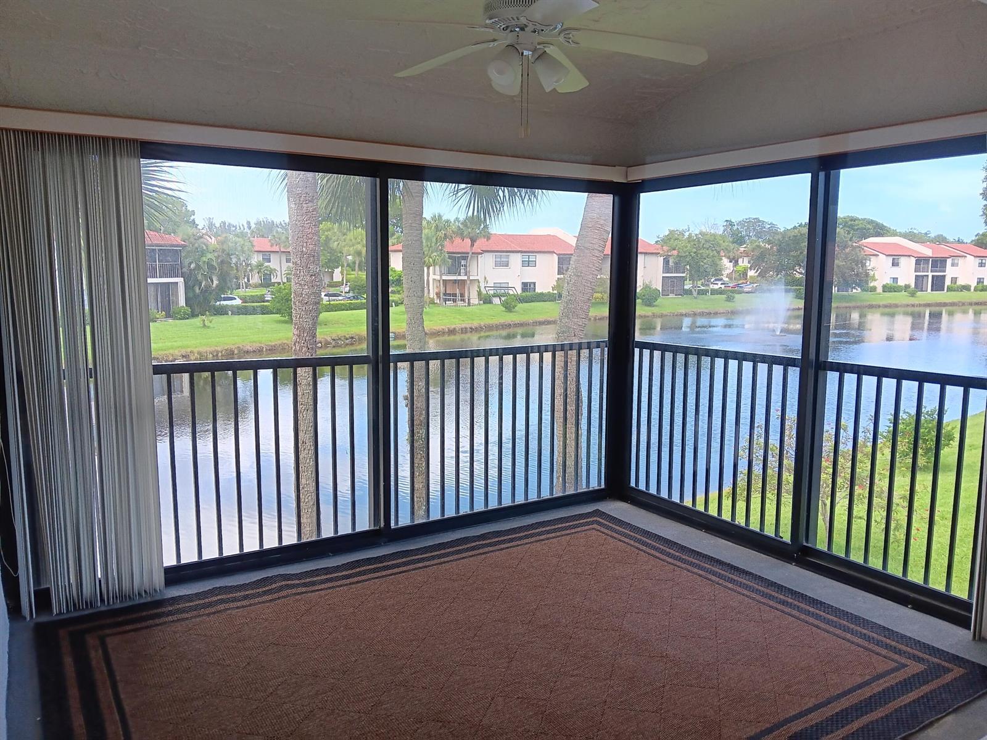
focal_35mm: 26
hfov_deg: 67.3
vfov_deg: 53.1
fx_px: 741
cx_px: 494
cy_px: 370
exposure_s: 1/41.7
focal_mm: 3.98
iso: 25
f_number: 1.8
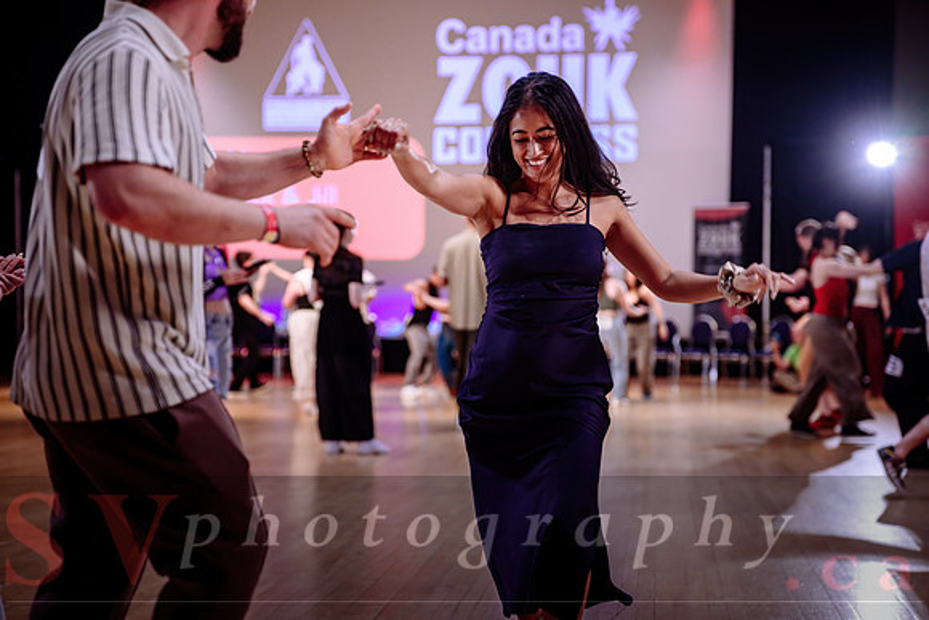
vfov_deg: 21.9
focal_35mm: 62
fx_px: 1600
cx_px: 464
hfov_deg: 32.4
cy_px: 310
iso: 1250
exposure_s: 1/250
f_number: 2
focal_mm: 62
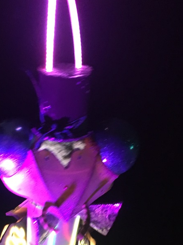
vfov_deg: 35.9
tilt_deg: +23.9
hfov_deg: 27.9
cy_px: 188
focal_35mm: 52
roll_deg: -6.5
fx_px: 367
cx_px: 69
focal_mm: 4.15
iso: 250
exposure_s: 1/15
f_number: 2.2
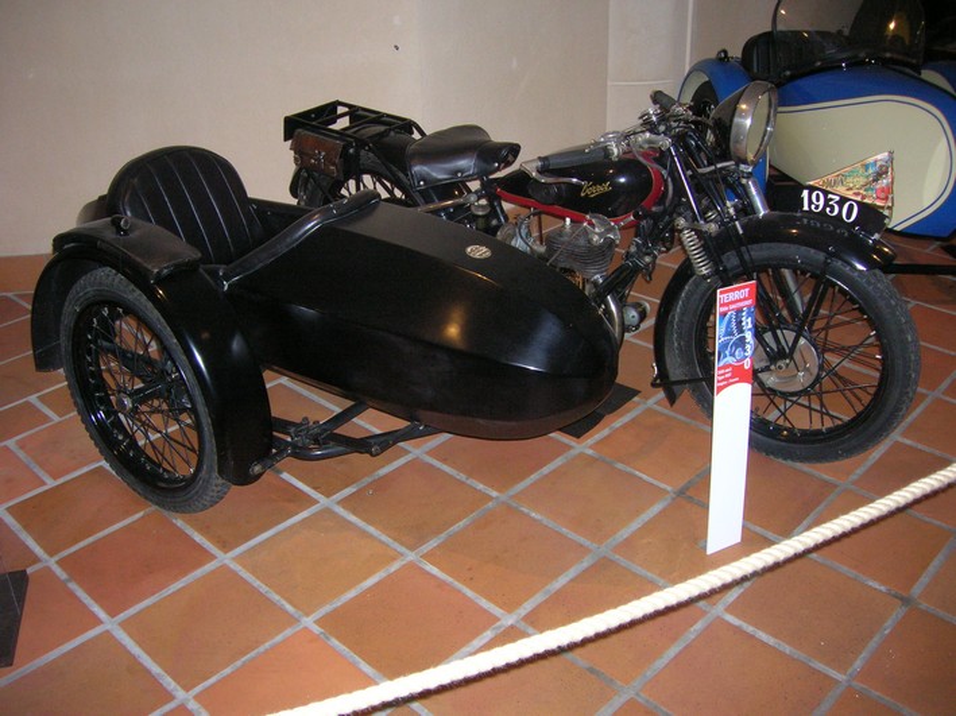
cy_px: 358
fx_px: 939
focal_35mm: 34
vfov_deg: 41.8
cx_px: 478
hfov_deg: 54.0
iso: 191
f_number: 2.9
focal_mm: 5.7
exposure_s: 1/60.1
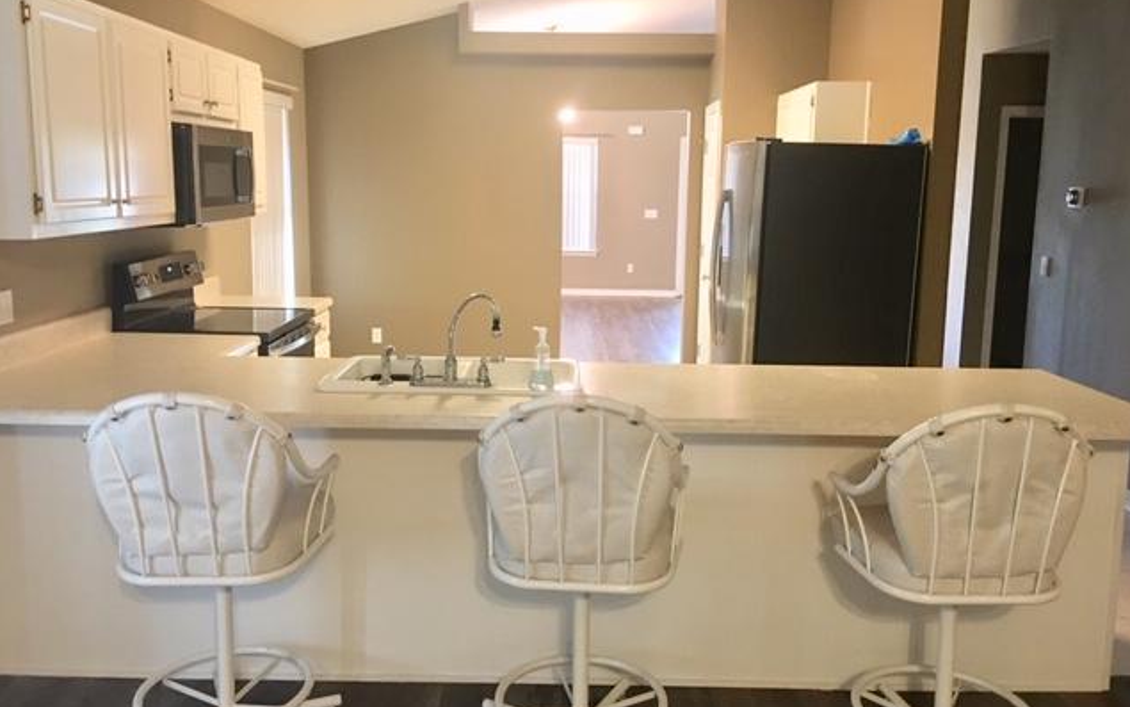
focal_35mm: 31
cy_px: 317
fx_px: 955
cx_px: 566
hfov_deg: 61.2
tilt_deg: -7.0
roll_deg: -1.4
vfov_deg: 40.6
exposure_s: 1/15
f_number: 2.2
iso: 80
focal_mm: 4.15
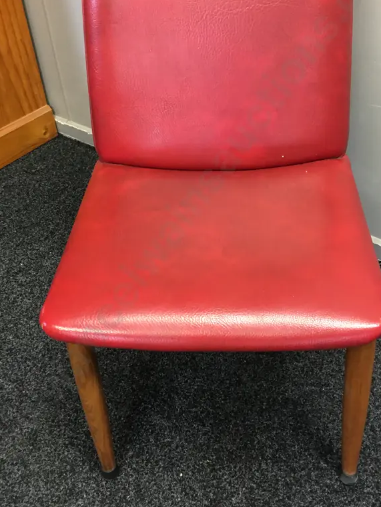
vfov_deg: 47.4
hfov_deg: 36.8
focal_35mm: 39
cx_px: 206
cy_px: 188
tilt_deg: -34.7
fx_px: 572
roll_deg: +2.0
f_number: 2.2
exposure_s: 1/17
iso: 100
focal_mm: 4.15
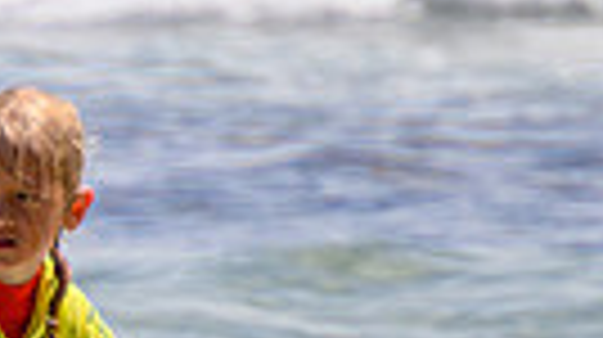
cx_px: -549
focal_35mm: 2503
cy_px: 880
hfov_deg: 0.9
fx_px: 39973
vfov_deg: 0.5
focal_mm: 400
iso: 220
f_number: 5.6
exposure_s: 1/2000
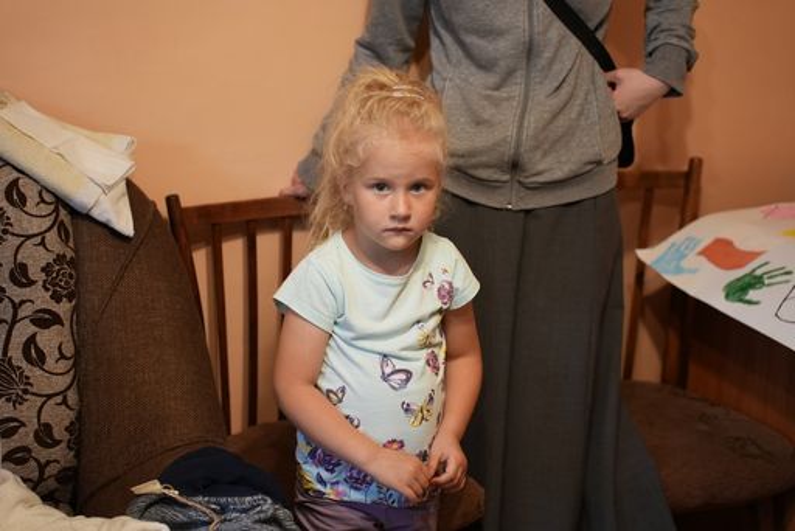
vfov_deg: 18.2
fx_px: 1657
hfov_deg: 27.0
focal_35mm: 75
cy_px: 266
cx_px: 398
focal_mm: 75
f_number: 2.8
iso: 4000
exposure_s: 1/160
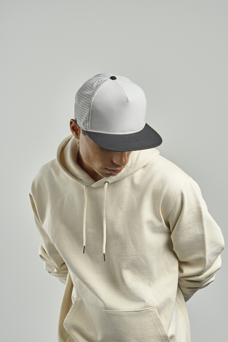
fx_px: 712
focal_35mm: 75
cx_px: 114
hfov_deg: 18.2
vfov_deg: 27.0
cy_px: 171
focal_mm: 50
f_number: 9
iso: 320
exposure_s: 1/160
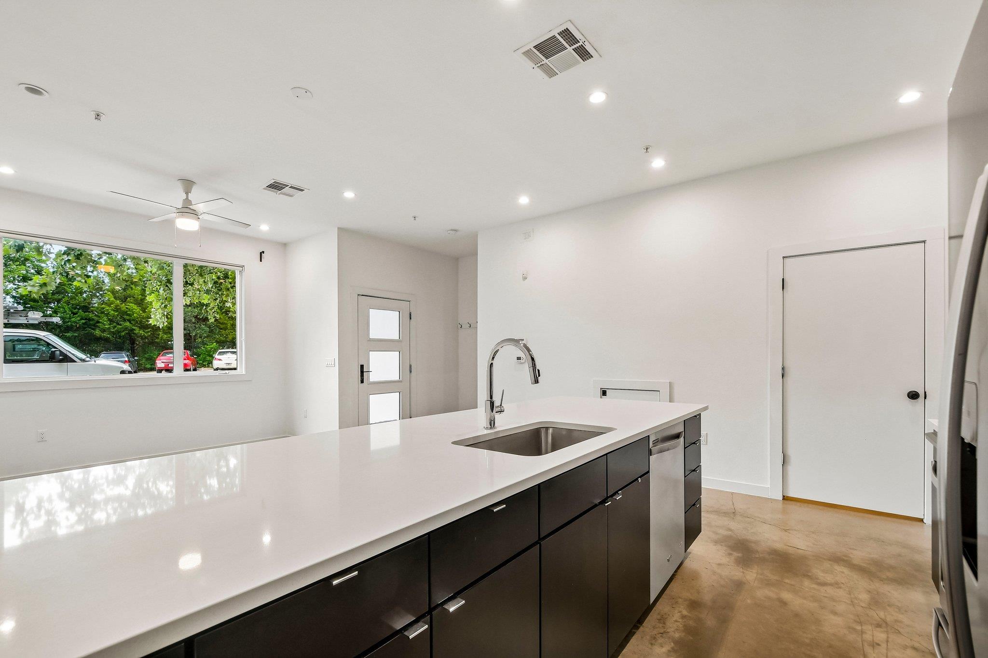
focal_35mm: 15
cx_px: 494
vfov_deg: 77.3
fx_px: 412
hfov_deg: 100.4
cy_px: 329
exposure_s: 1/20
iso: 400
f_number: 8
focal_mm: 10
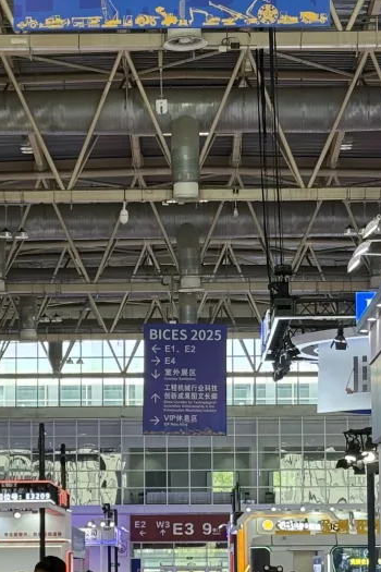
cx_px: 165
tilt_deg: +6.4
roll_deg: -0.5
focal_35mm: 137
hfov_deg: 10.0
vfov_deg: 14.9
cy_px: 390
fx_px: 2175
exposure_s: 1/100
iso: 64
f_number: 1.78
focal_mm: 6.76
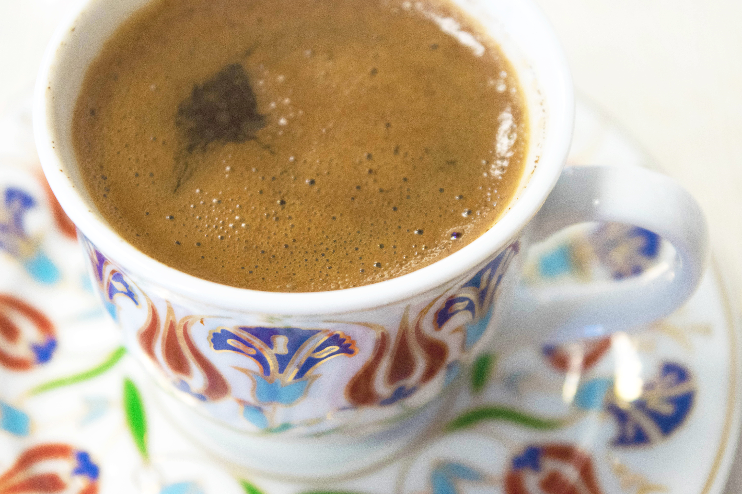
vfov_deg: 16.6
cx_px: 371
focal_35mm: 82
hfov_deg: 24.6
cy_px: 247
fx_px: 1700
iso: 1400
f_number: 5.6
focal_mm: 55
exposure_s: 1/60
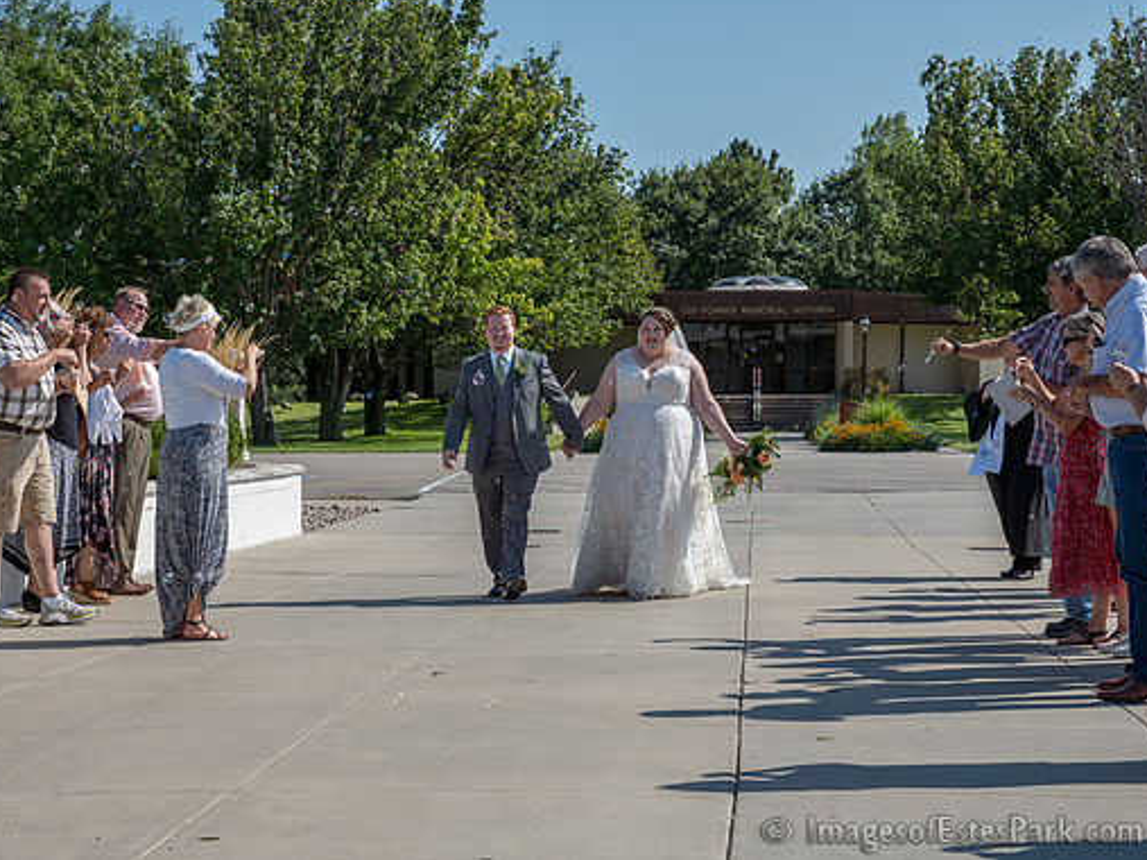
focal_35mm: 55
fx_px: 1822
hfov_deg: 34.9
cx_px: 640
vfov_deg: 26.5
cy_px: 424
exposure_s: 1/500
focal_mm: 50
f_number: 7.1
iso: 100
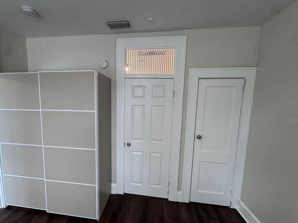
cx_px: 128
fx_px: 146
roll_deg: -0.2
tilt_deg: -6.8
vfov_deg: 74.6
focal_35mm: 17
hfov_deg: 90.5
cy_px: 119
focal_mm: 2.22
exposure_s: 1/60
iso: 160
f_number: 2.2
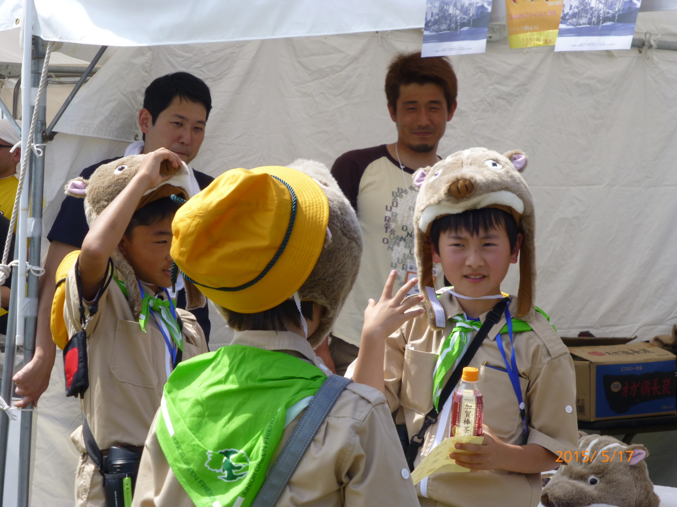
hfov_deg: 17.1
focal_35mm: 115
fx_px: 2249
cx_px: 338
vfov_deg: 12.9
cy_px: 254
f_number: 5.3
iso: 100
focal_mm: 20.6
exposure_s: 1/400
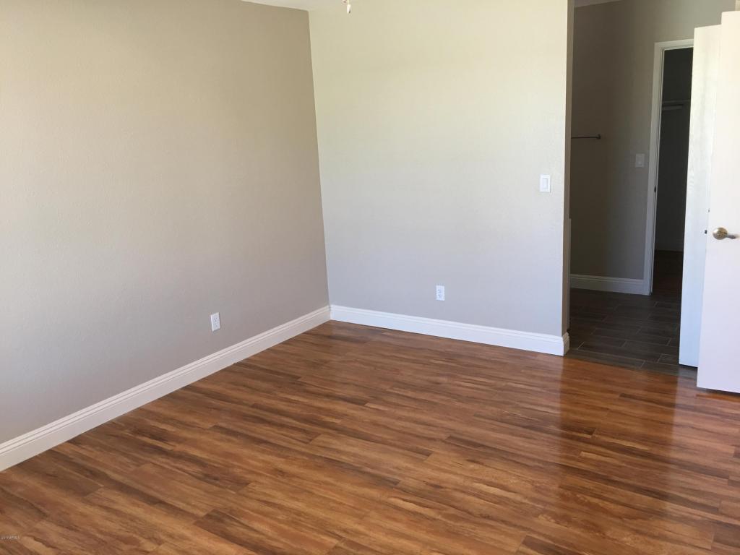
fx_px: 620
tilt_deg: -13.0
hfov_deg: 61.7
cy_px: 278
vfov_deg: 48.2
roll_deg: +2.4
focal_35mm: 29
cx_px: 370
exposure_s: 1/15
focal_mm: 4.15
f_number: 2.2
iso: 32
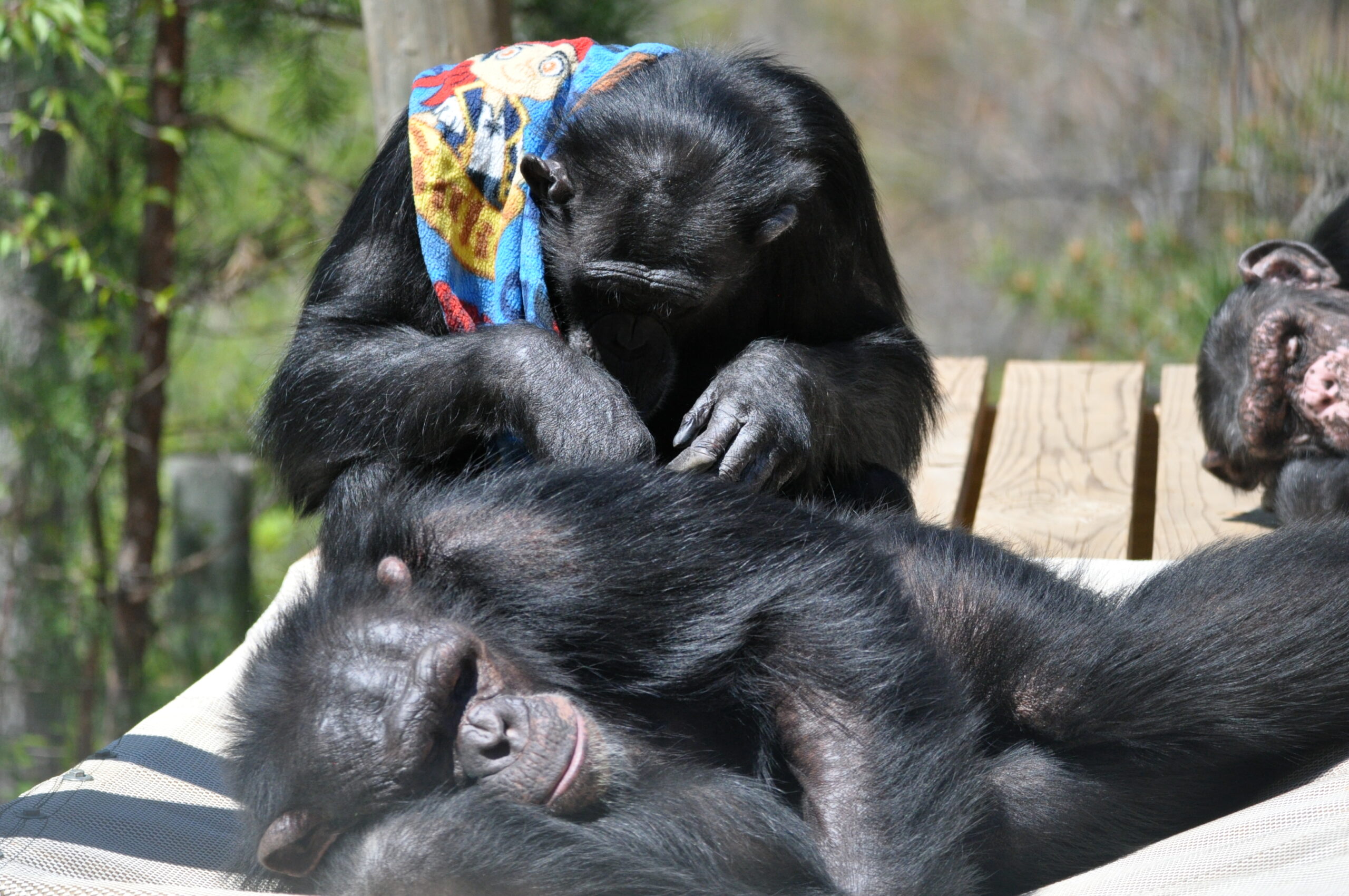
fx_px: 8420
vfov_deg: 6.1
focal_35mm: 225
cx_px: 674
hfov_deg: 9.2
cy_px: 448
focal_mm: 150
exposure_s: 1/2500
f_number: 5
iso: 1000
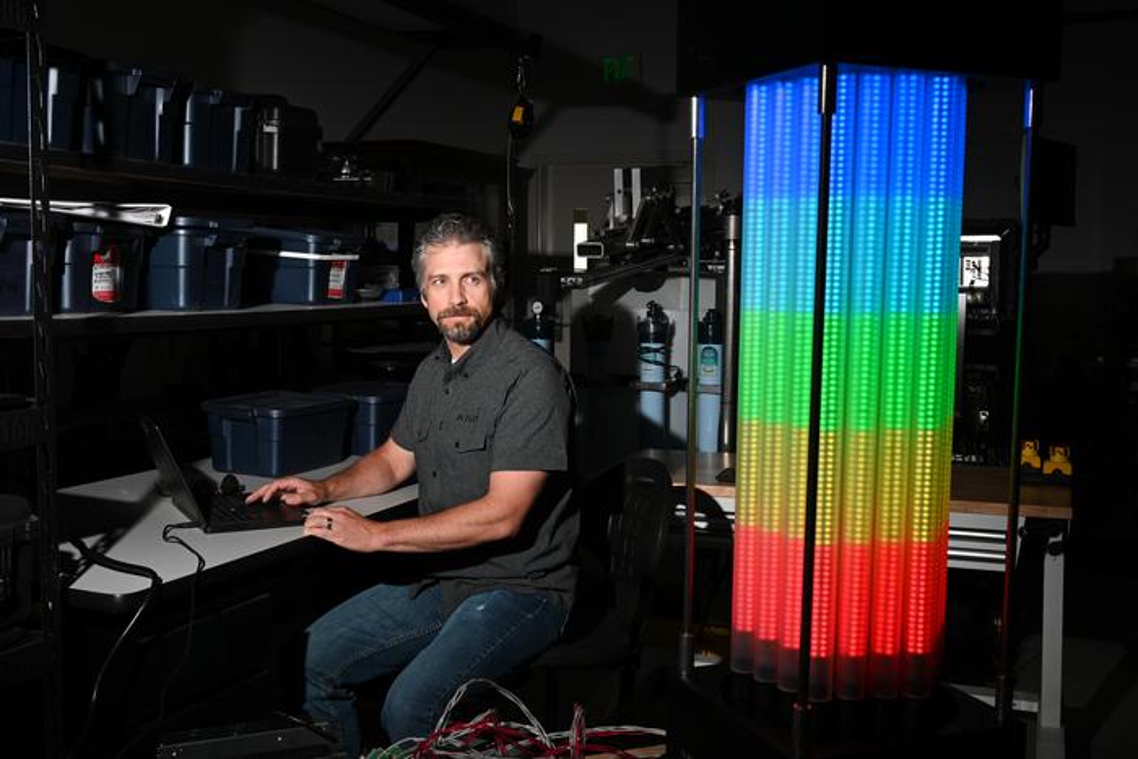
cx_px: 569
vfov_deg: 34.2
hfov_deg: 49.5
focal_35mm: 39
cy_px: 380
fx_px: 1233
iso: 320
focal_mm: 39
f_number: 10
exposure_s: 1/100
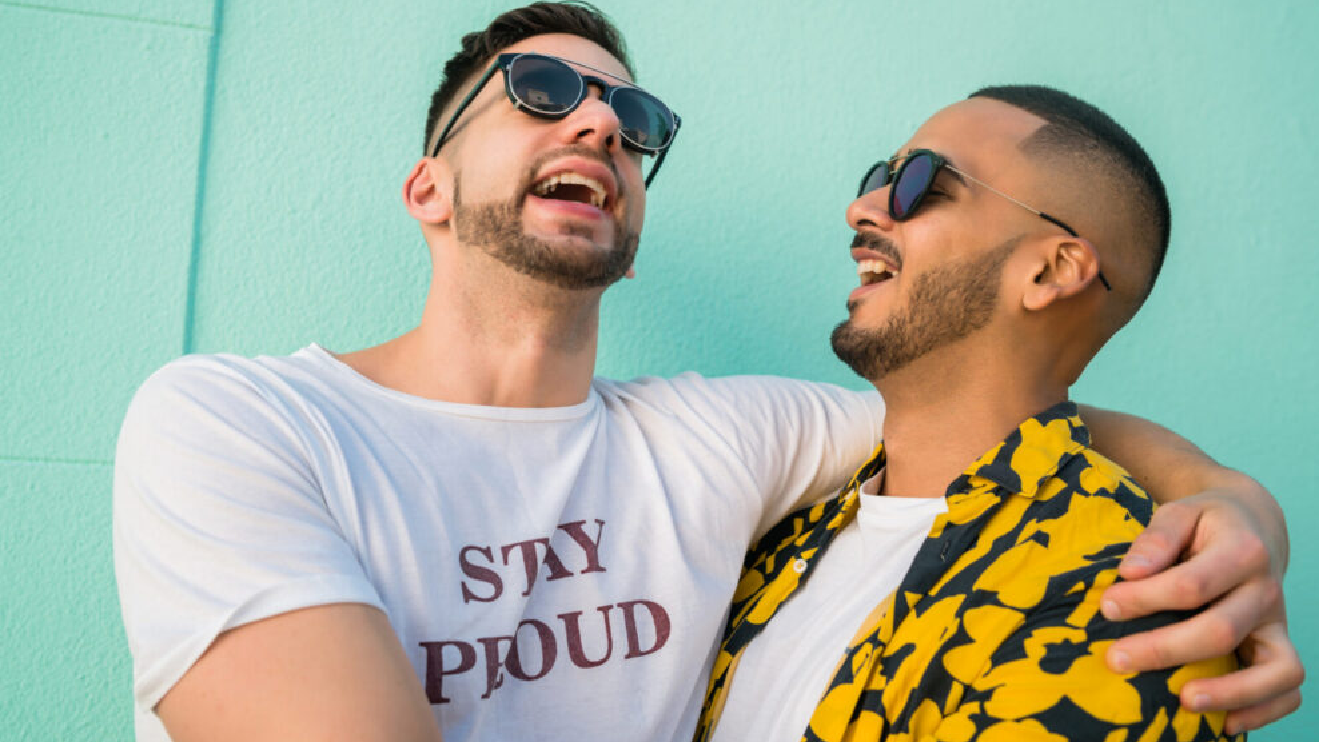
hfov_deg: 52.8
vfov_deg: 31.2
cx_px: 641
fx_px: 1329
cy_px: 345
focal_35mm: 38
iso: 100
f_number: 3.5
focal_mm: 35
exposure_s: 1/500
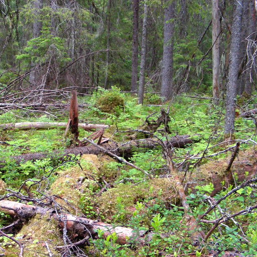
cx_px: 71
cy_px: 148
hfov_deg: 32.3
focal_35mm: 52
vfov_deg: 32.7
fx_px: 437
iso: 200
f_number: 3.5
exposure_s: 1/29
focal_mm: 6.3
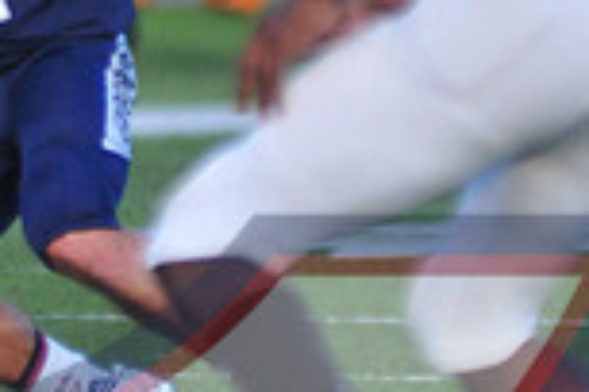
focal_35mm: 1137
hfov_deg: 1.8
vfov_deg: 1.2
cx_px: -162
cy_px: 60
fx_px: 18601
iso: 1600
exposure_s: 1/5000
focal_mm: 200
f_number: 2.8
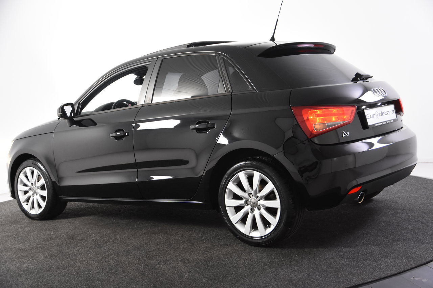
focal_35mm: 46
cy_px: 144
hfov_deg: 42.3
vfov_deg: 28.9
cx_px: 216
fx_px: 559
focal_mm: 31
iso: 1600
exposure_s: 1/80
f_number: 4
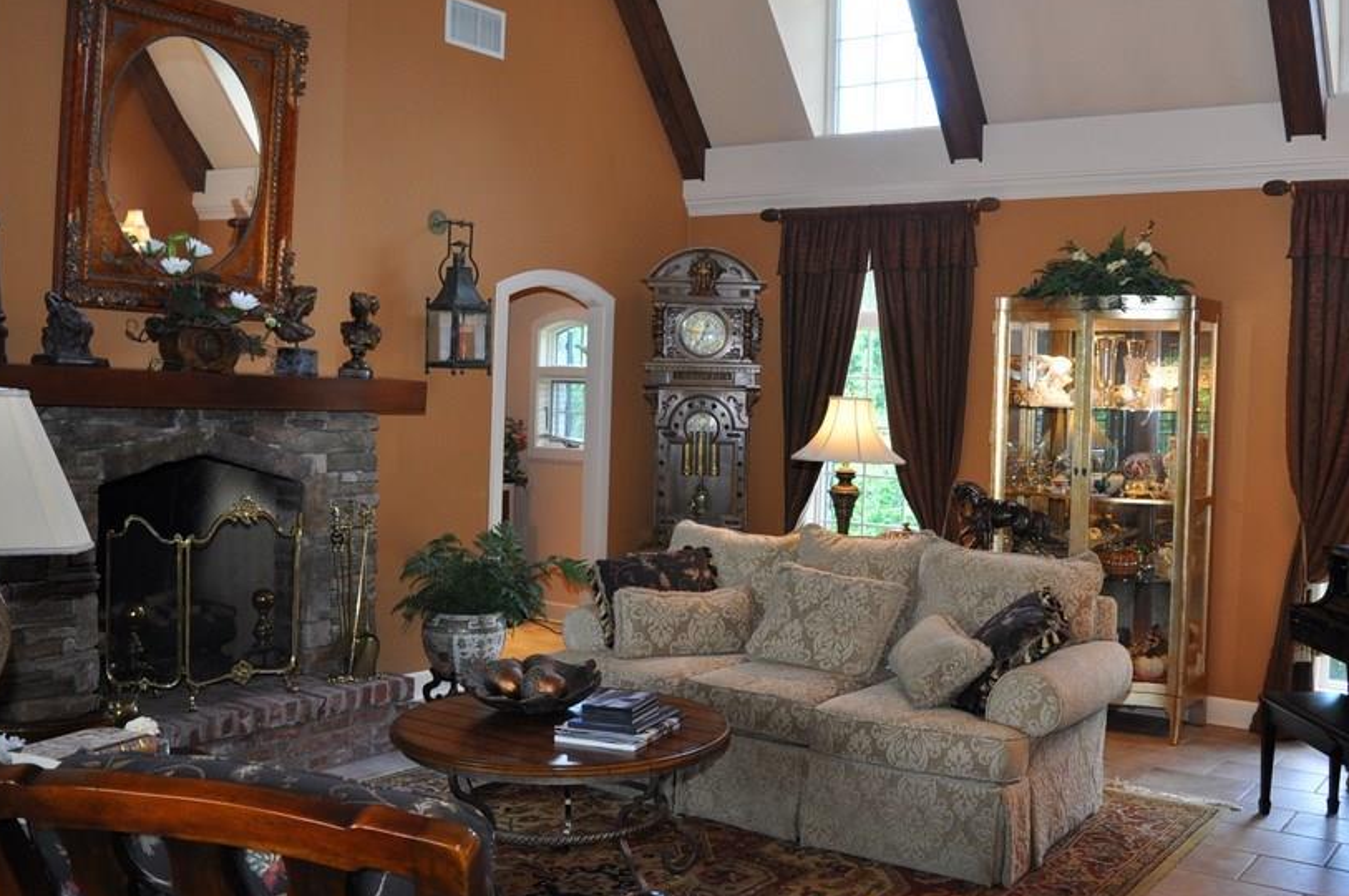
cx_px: 831
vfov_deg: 38.8
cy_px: 440
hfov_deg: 55.3
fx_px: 1273
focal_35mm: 34
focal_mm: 18
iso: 450
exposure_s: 1/60
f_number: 4
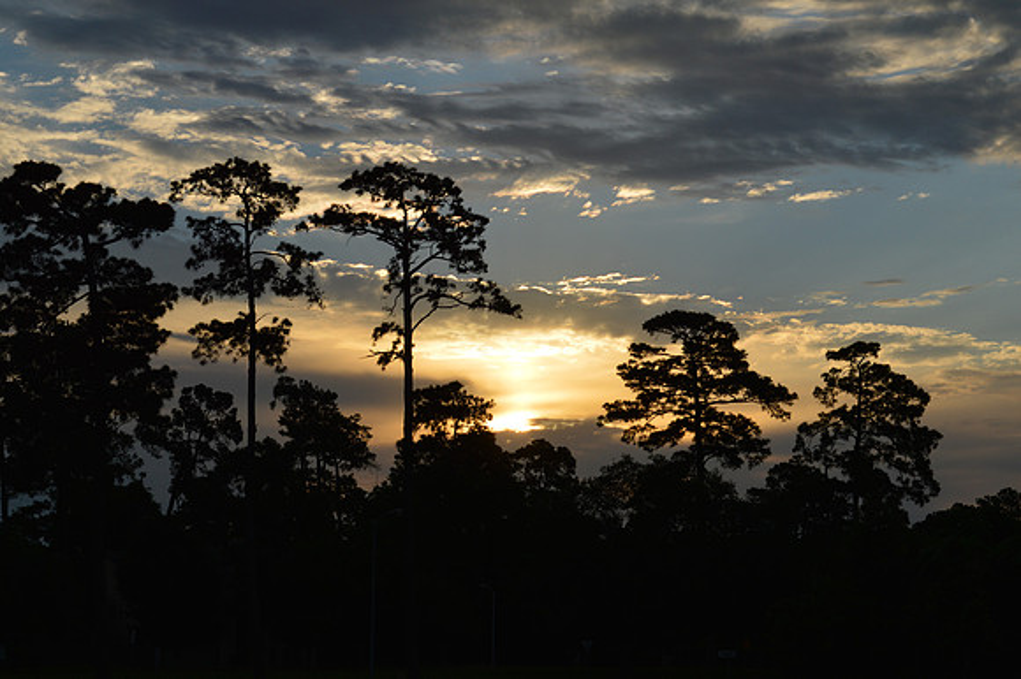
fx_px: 2338
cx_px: 510
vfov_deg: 16.5
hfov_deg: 24.6
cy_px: 340
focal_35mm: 82
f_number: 10
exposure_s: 1/400
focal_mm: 55
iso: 100
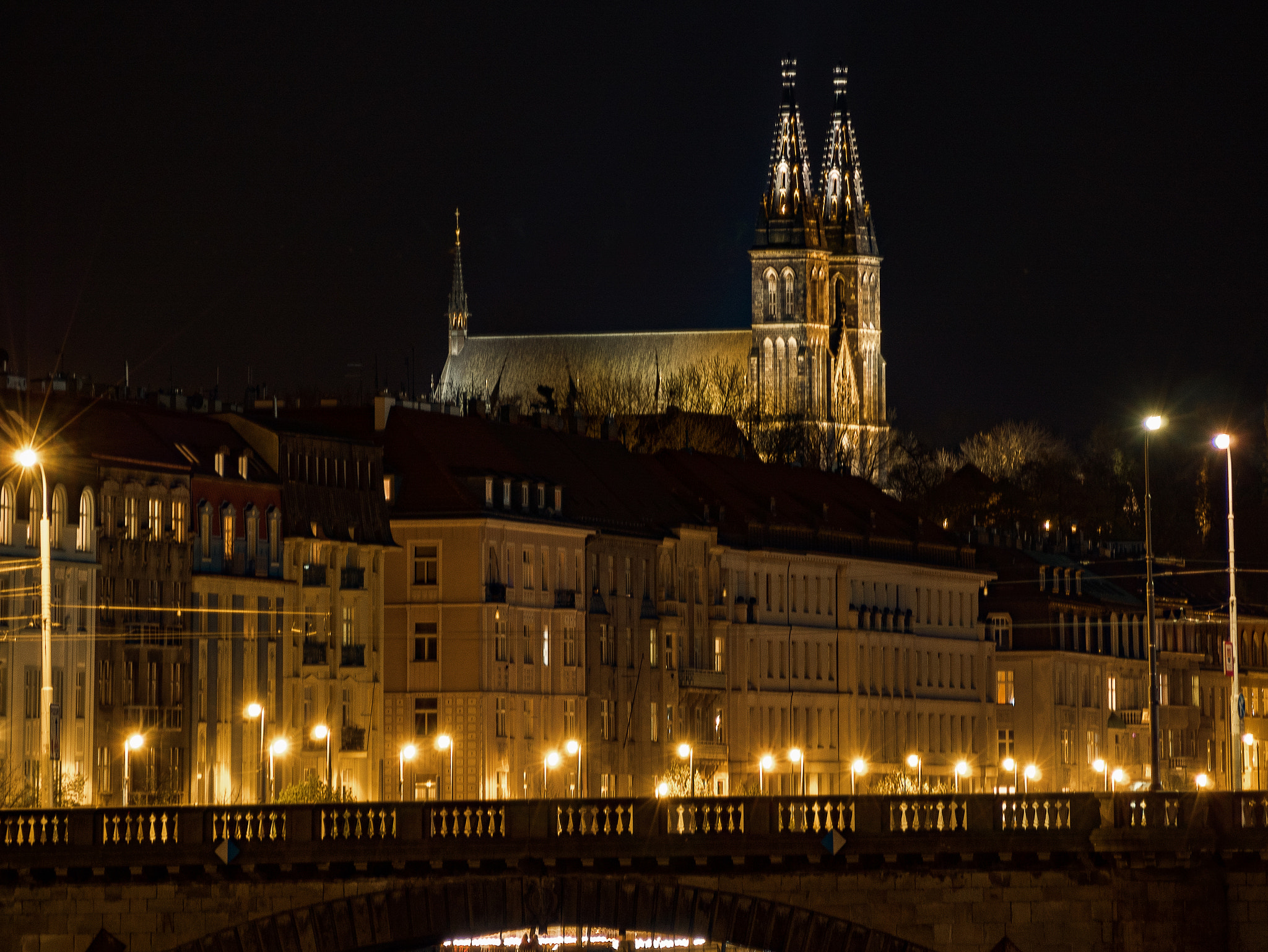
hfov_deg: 6.6
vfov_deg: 5.0
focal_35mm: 300
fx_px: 10994
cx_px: 634
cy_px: 476
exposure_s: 8
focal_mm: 150
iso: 200
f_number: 7.1
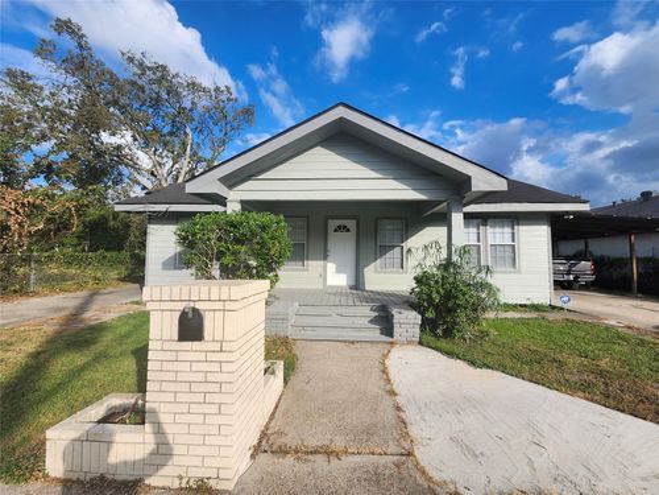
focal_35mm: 13
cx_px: 330
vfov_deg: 89.9
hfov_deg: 106.2
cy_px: 248
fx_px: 247
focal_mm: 1.74
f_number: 2.2
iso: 40
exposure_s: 1/1488
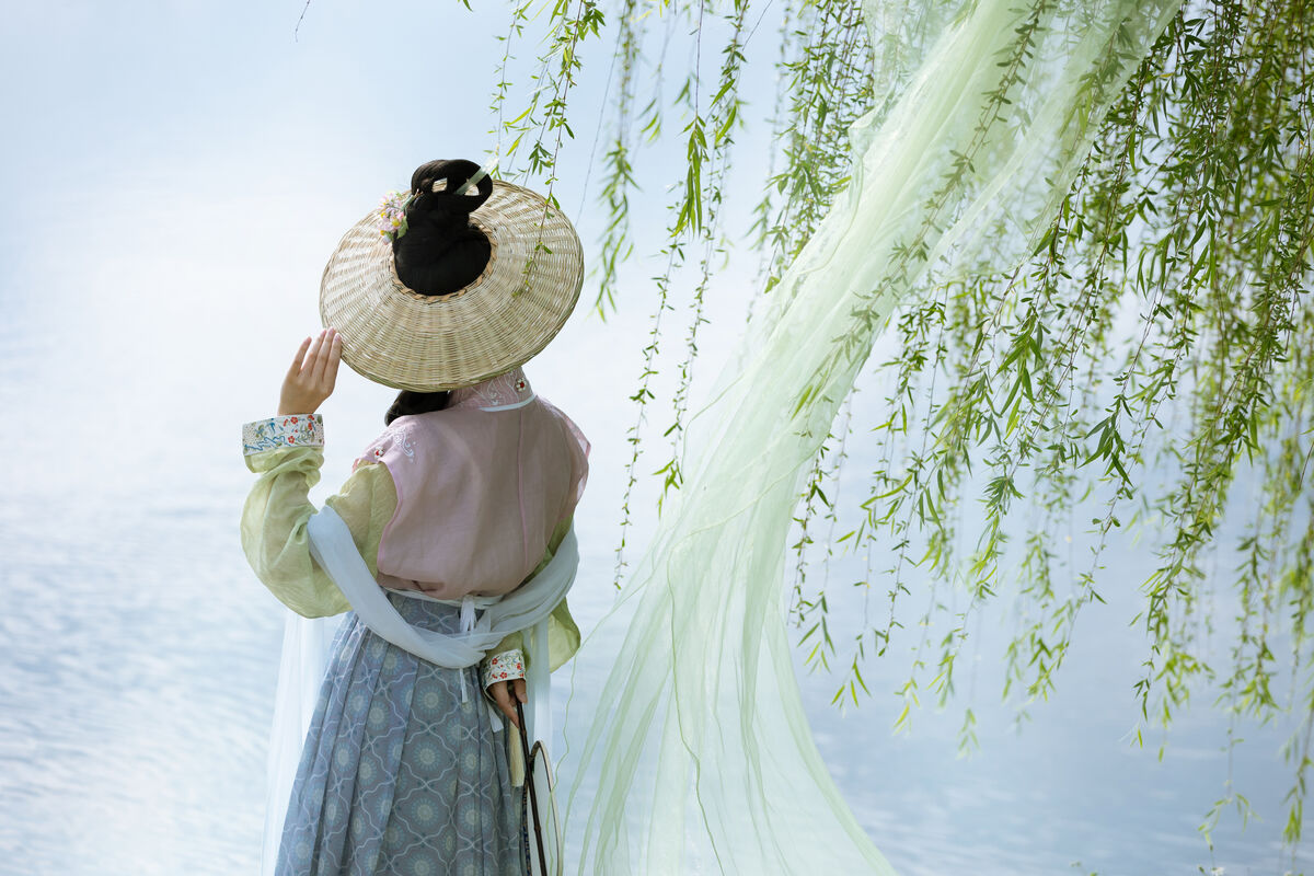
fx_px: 4015
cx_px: 657
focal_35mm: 110
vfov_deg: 12.5
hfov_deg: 18.6
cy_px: 438
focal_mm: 110
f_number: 3.5
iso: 200
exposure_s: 1/1600
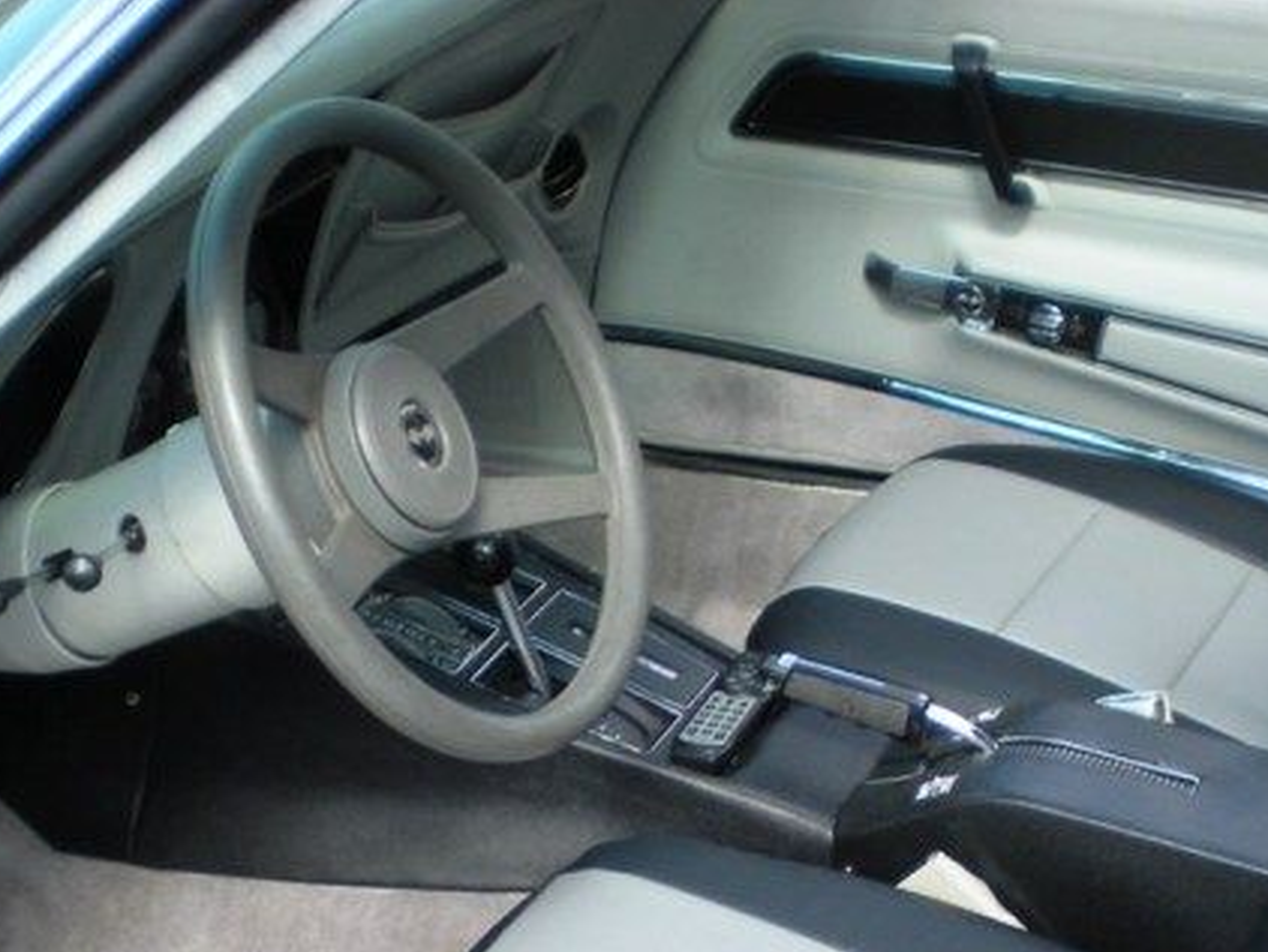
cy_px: 895
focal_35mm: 72
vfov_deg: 20.0
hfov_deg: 27.0
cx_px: 673
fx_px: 2639
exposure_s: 1/138
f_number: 3.1
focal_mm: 6.3
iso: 64
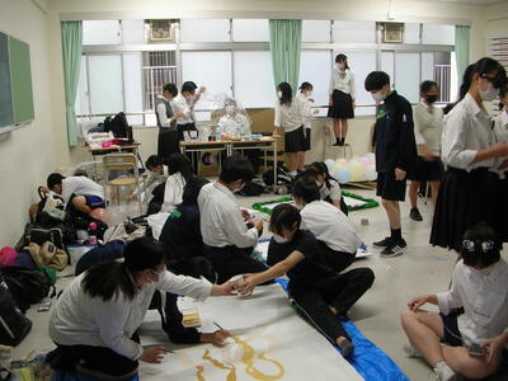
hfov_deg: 52.6
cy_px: 190
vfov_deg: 40.7
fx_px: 514
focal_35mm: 35
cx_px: 254
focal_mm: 5.8
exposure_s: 1/14.4
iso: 50
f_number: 2.8
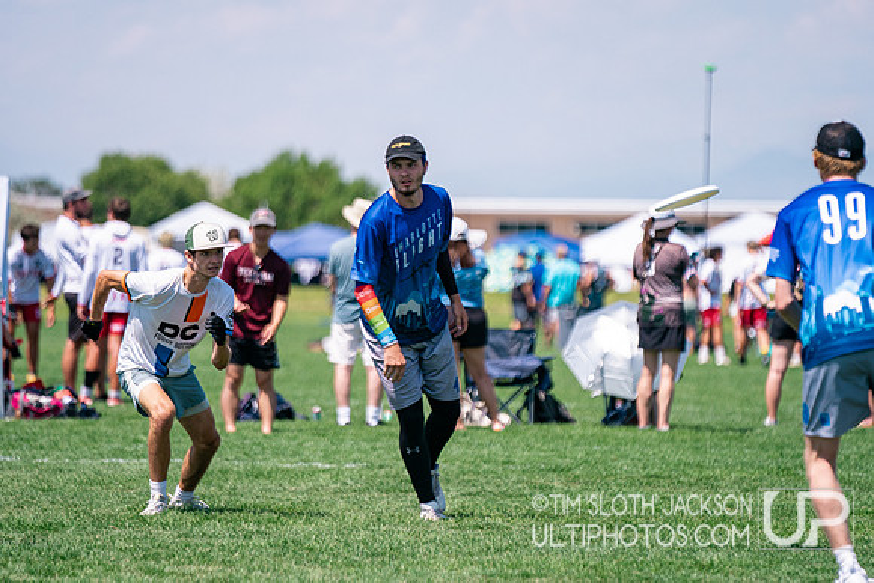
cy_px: 276
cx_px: 423
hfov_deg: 7.8
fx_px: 6405
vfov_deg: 5.2
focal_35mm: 264
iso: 320
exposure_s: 1/6400
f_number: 2.8
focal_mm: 200
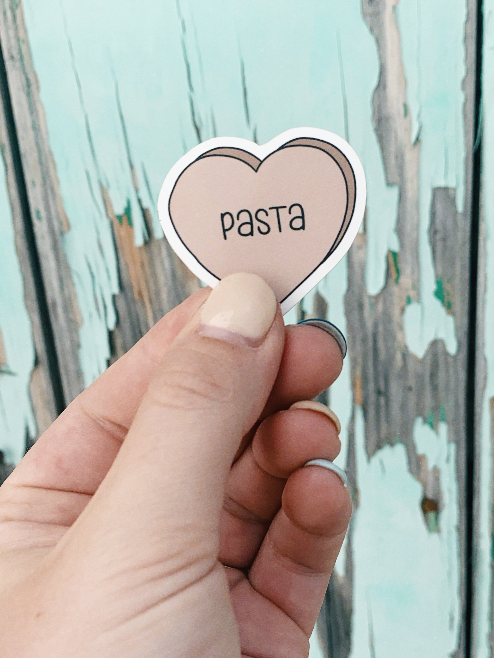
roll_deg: +4.4
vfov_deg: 67.3
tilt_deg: -20.4
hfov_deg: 53.1
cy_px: 329
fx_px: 495
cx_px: 247
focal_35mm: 26
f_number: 1.8
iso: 25
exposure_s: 1/1490
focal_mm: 4.25
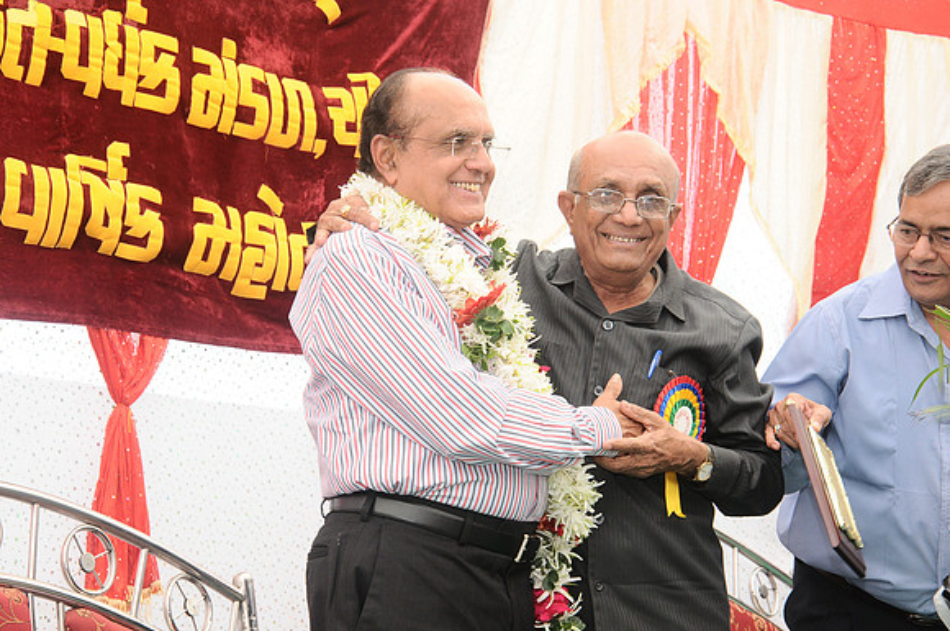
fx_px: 2293
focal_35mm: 87
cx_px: 475
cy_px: 316
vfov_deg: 15.7
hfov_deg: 23.4
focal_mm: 58
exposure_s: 1/125
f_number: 10
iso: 640
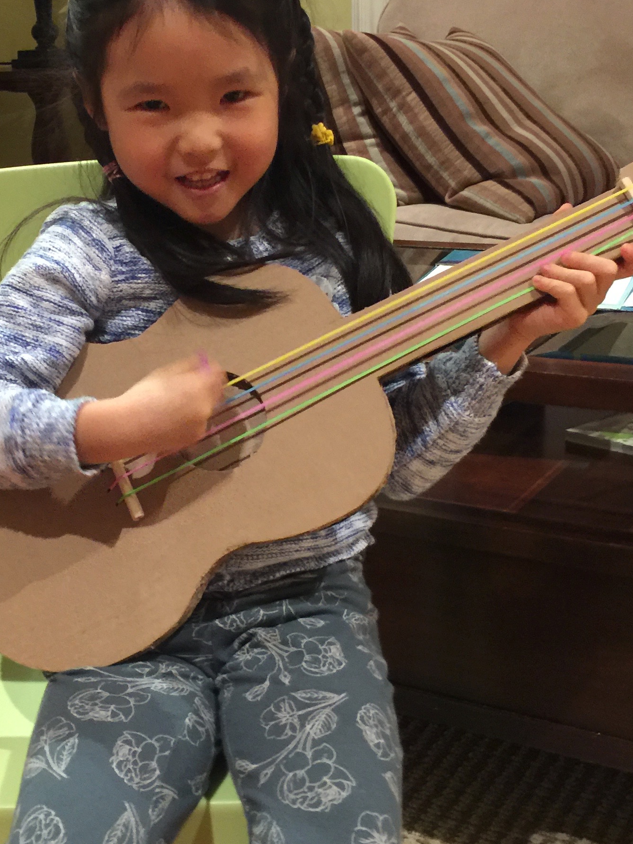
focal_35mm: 53
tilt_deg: -12.9
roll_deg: +1.7
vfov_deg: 36.1
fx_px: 1293
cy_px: 368
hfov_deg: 27.3
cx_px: 186
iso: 100
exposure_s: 1/4
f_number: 2.2
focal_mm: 4.15
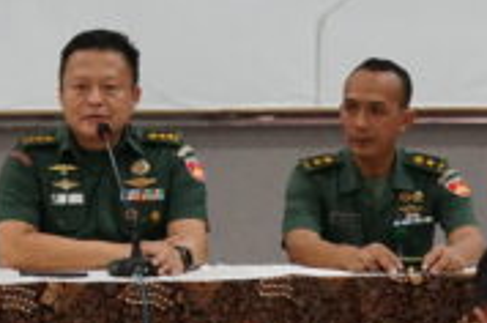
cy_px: -30
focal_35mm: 196
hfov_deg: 10.5
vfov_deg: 6.9
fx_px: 2647
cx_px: 175
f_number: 6.3
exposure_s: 1/80
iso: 4000
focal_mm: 58
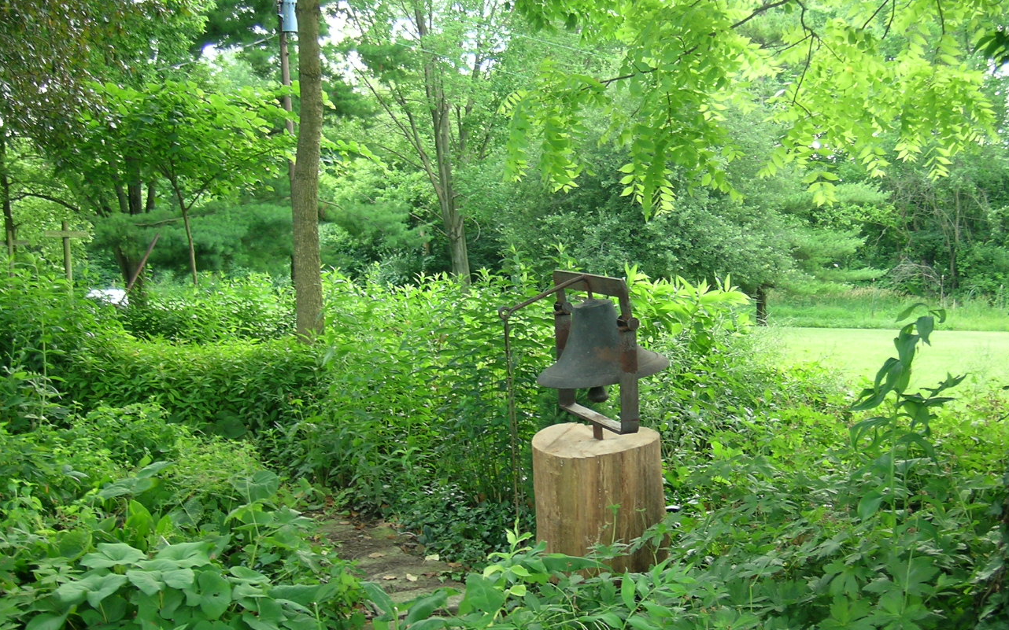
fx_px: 1127
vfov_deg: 31.2
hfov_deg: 48.1
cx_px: 578
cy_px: 372
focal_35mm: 41
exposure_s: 1/33.6
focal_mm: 6.5
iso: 50
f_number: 2.9
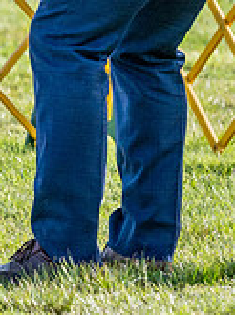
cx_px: -240
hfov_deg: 1.5
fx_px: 8742
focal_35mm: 962
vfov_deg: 2.1
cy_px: -169
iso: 640
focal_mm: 200
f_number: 6.3
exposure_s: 1/1250
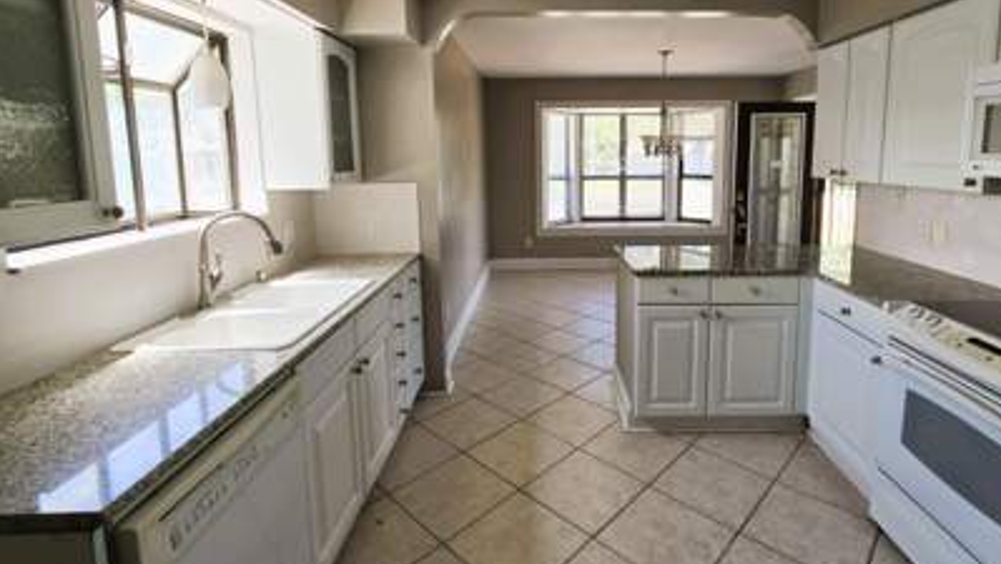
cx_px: 557
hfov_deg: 95.5
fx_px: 451
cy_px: 209
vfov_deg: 63.1
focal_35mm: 17
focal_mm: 2.2
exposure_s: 1/134
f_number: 2.2
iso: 50
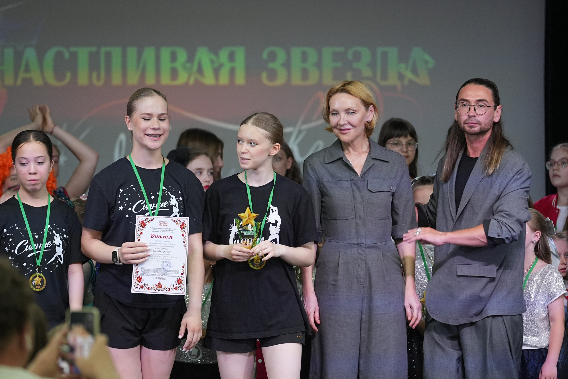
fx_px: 3897
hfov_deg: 8.3
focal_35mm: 247
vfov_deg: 5.6
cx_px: 284
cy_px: 190
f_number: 2.8
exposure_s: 1/400
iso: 1600
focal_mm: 165
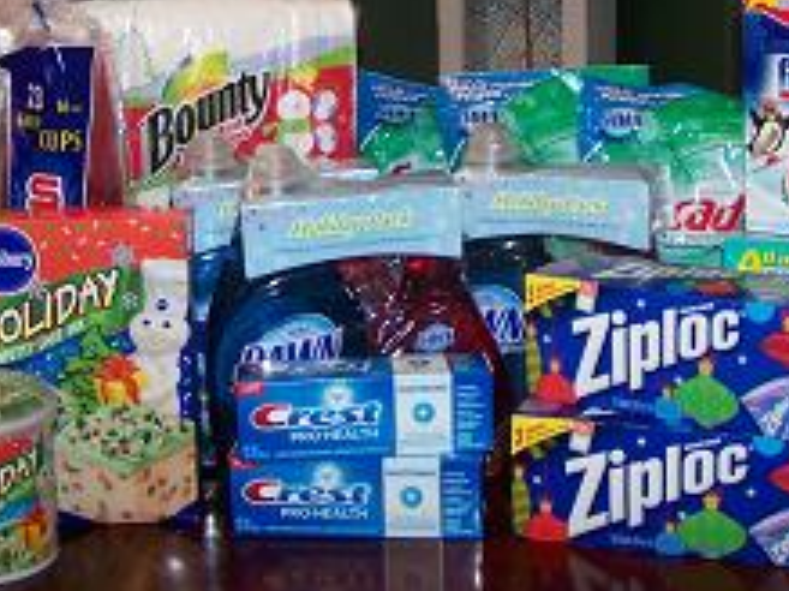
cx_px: 499
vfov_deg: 21.5
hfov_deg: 28.9
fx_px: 1526
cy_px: 90
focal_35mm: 67
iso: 140
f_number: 2.8
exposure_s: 1/60
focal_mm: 6.3
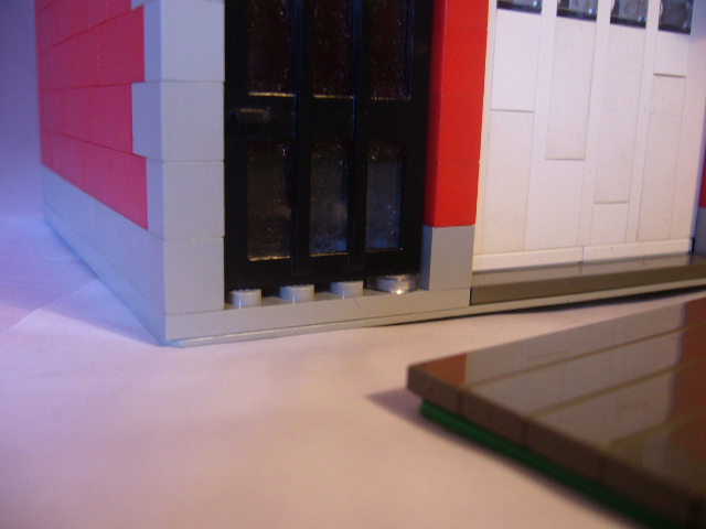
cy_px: 264
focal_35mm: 35
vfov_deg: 40.7
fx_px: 714
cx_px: 353
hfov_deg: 52.6
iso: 100
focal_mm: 5.8
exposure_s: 1/15
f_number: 2.8
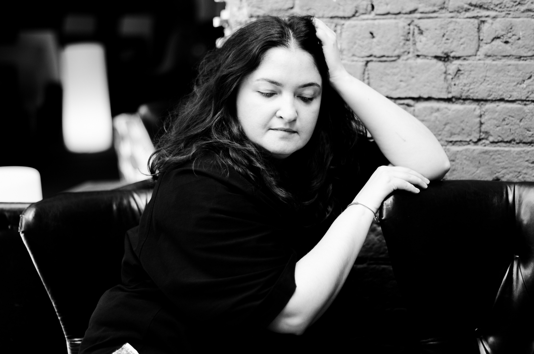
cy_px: 177
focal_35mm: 75
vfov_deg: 18.1
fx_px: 1110
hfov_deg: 27.0
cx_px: 267
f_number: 1.4
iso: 125
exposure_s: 1/500
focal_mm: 50
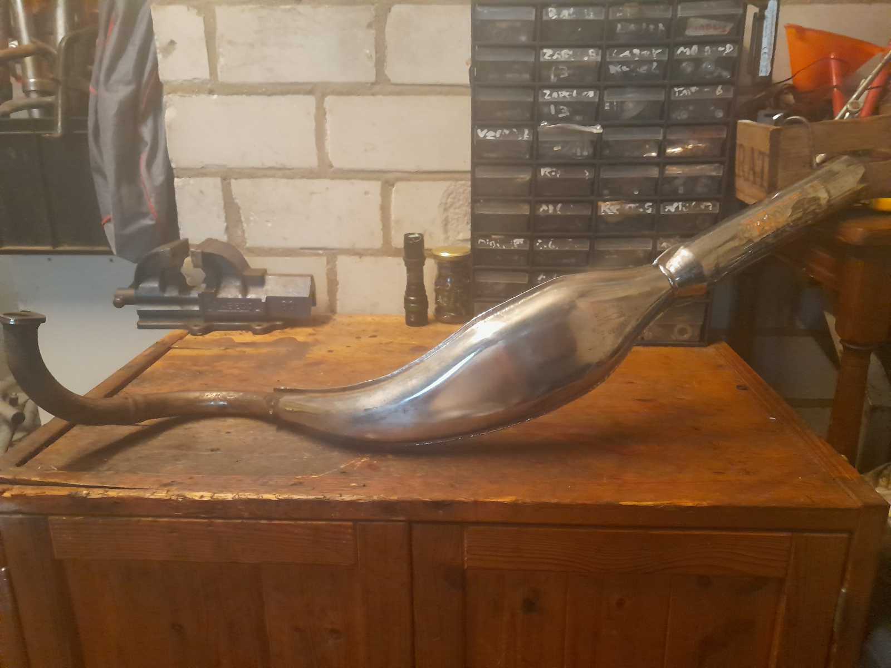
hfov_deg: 67.3
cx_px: 446
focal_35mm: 26
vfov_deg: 53.1
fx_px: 669
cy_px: 334
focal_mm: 4
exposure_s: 1/20
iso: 640
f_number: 1.8
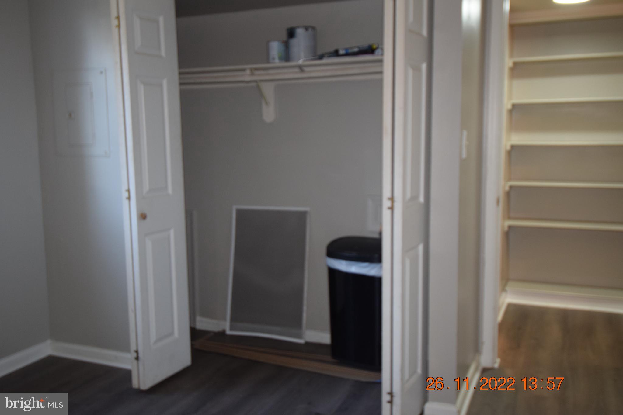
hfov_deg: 57.2
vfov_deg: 40.0
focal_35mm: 33
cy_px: 208
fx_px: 571
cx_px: 312
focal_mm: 22
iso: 800
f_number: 4
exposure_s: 1/60
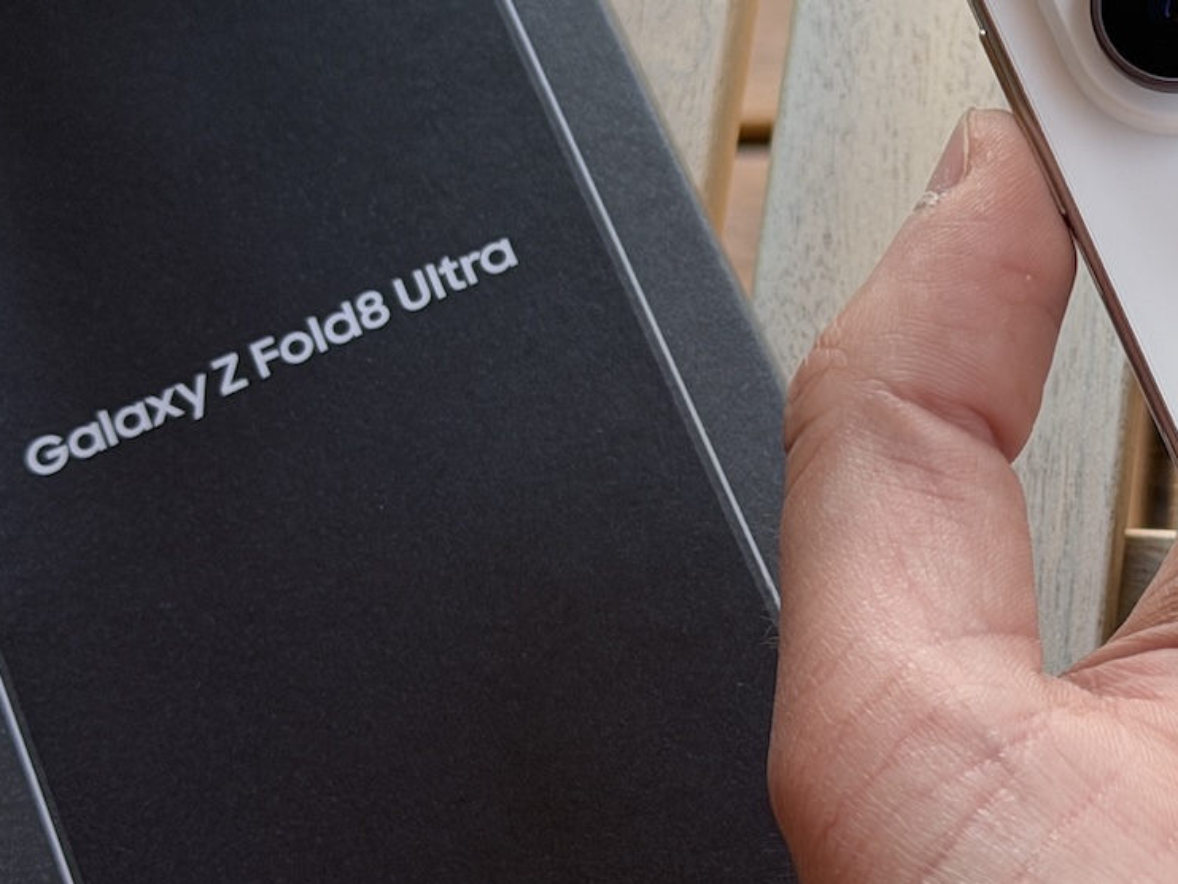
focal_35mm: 123
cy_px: 319
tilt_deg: -64.4
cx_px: 1138
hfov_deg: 15.8
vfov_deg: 12.0
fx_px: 4186
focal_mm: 6.76
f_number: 1.78
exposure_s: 1/208
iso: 50
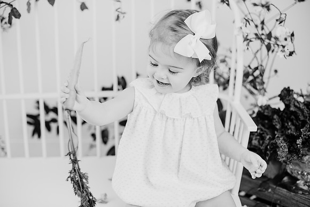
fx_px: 431
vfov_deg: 27.0
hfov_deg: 39.6
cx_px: 155
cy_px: 104
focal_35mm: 50
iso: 125
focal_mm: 50
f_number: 2.5
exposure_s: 1/160
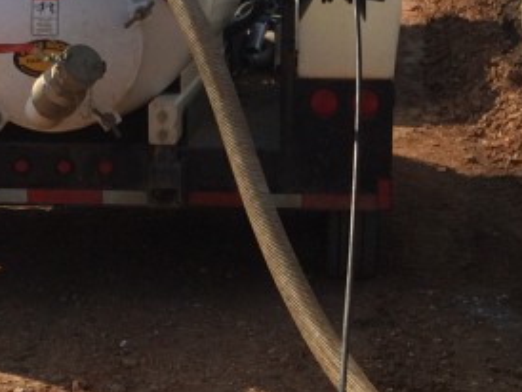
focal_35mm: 112
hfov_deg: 17.4
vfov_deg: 13.2
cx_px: 417
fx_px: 1690
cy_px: 247
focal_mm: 4.12
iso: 40
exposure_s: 1/3425
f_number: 2.2
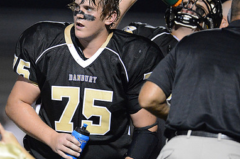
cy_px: 80
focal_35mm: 607
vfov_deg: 2.3
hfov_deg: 3.4
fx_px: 4043
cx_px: 70
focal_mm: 400
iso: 12800
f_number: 2.8
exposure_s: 1/640
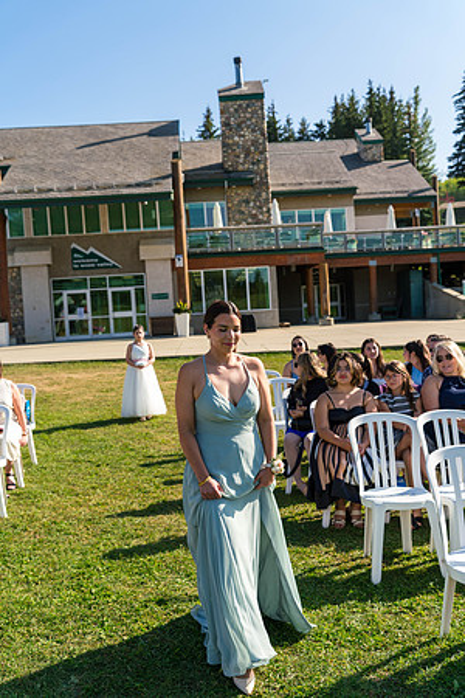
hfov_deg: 37.9
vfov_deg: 54.4
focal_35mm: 35
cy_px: 349
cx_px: 232
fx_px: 678
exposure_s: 1/1250
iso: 250
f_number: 4
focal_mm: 35
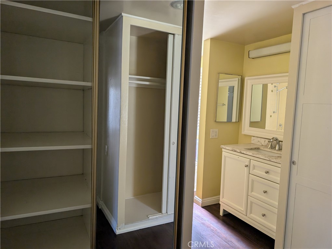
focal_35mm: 24
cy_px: 124
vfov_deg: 56.9
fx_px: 230
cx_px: 166
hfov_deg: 71.5
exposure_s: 1/125
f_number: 1.68
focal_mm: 6.9
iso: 41
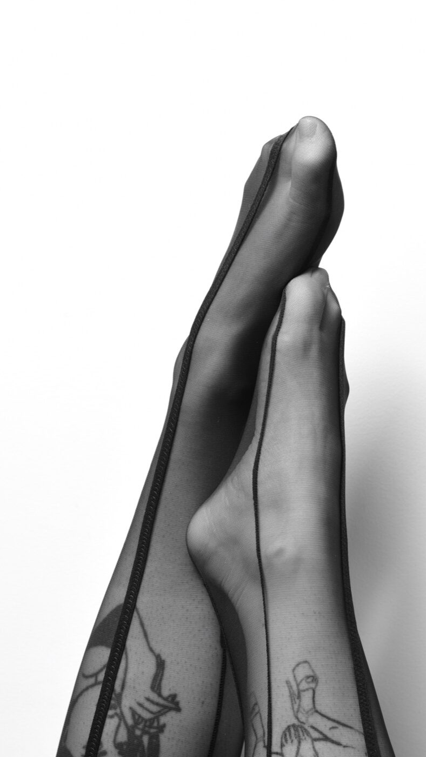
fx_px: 2027
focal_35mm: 101
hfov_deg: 12.0
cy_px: 466
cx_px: 251
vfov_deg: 21.1
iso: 320
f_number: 6.7
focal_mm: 75
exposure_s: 1/125
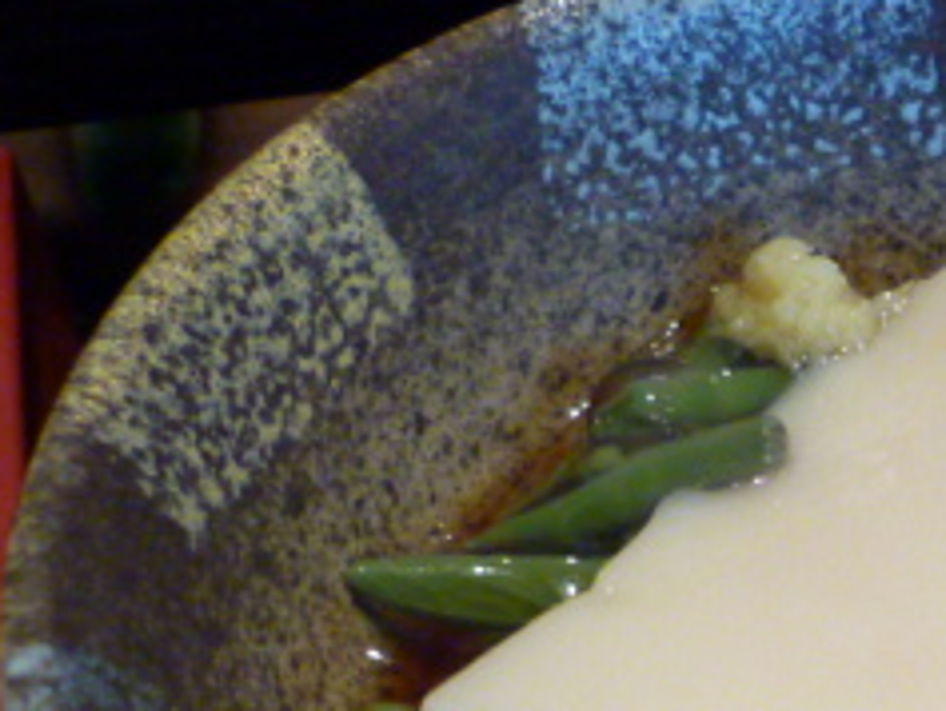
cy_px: 775
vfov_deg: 17.6
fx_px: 2215
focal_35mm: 81
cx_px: 1042
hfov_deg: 22.7
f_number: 2.8
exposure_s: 1/30
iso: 320
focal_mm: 4.4
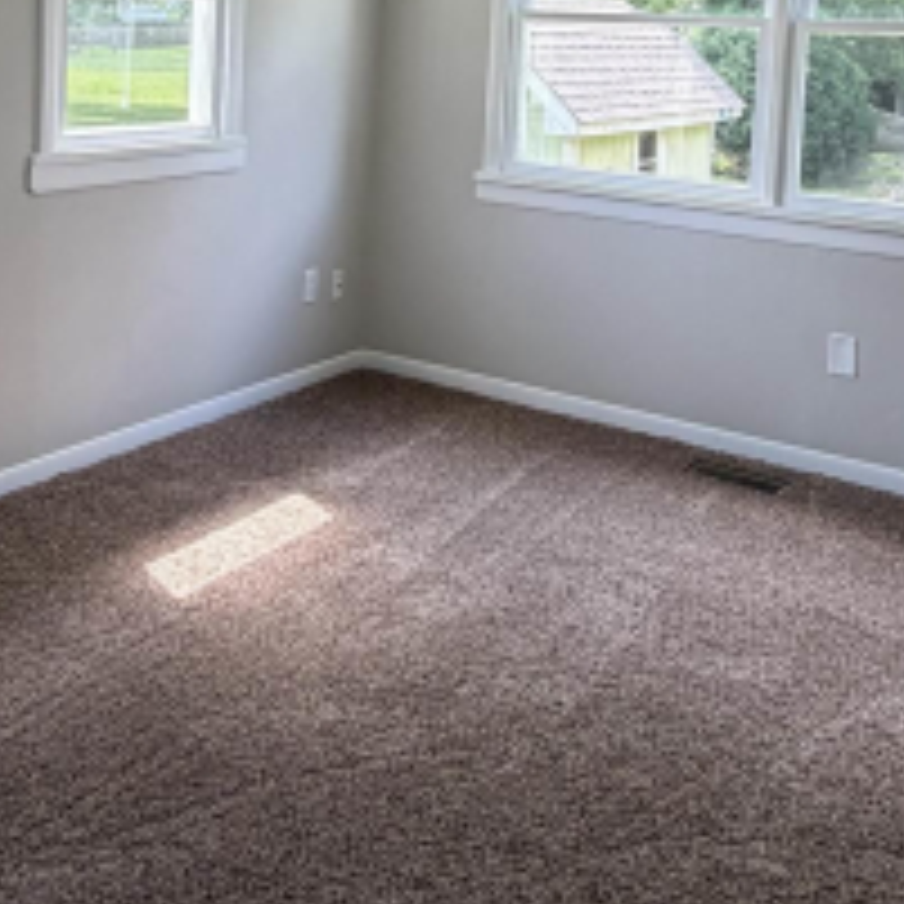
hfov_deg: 40.4
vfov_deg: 38.4
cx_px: 297
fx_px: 1211
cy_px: 110
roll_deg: -3.0
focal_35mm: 41
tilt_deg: -3.9
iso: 100
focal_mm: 2.22
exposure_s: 1/121
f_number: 2.2
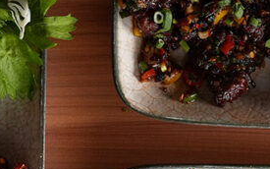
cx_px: 347
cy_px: 290
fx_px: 1362
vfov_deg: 6.9
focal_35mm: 185
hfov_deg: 11.1
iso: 640
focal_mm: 50
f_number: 10
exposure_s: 1/200
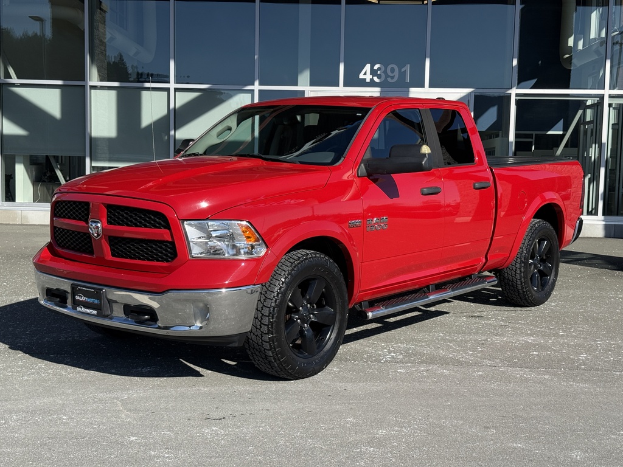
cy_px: 234
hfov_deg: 39.7
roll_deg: -1.2
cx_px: 312
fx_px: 864
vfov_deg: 30.3
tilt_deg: -4.1
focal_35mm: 48
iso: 64
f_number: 1.78
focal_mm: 6.76
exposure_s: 1/3704
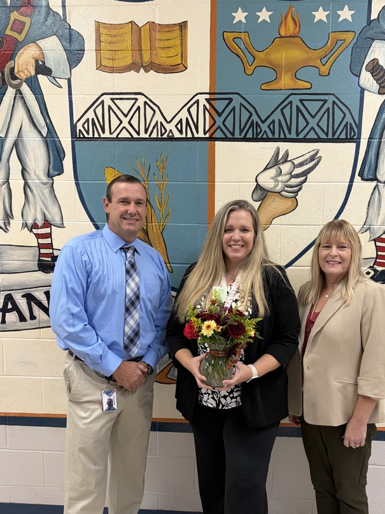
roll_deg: -1.0
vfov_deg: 55.2
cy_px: 292
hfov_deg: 42.8
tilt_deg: -7.0
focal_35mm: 33
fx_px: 489
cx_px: 225
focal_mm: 5.96
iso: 160
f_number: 1.6
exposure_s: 1/60
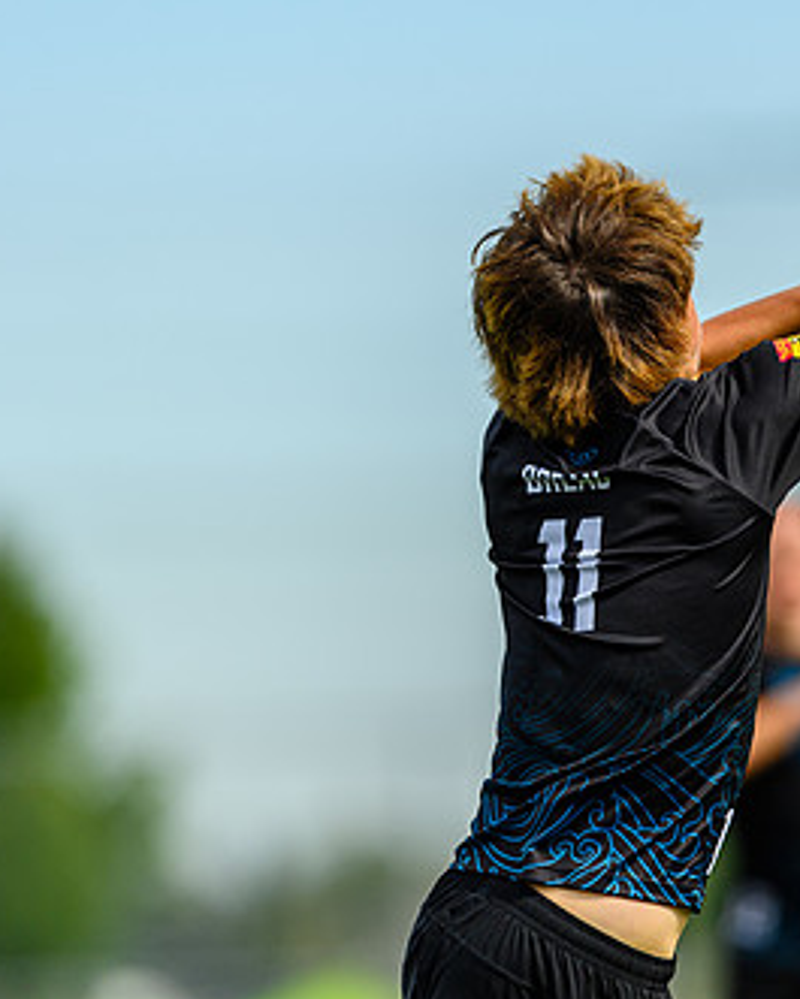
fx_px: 19465
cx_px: 809
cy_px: 506
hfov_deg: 2.4
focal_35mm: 658
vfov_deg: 2.9
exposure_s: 1/2000
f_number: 3.2
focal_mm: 400
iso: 100
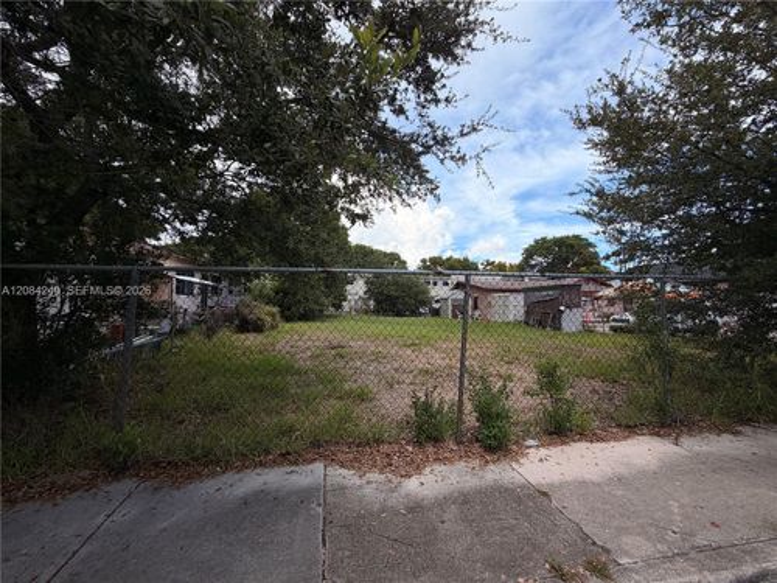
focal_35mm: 14
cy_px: 292
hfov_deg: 102.1
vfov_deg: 85.7
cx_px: 388
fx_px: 314
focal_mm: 2.22
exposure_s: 1/1211
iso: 20
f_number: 2.2
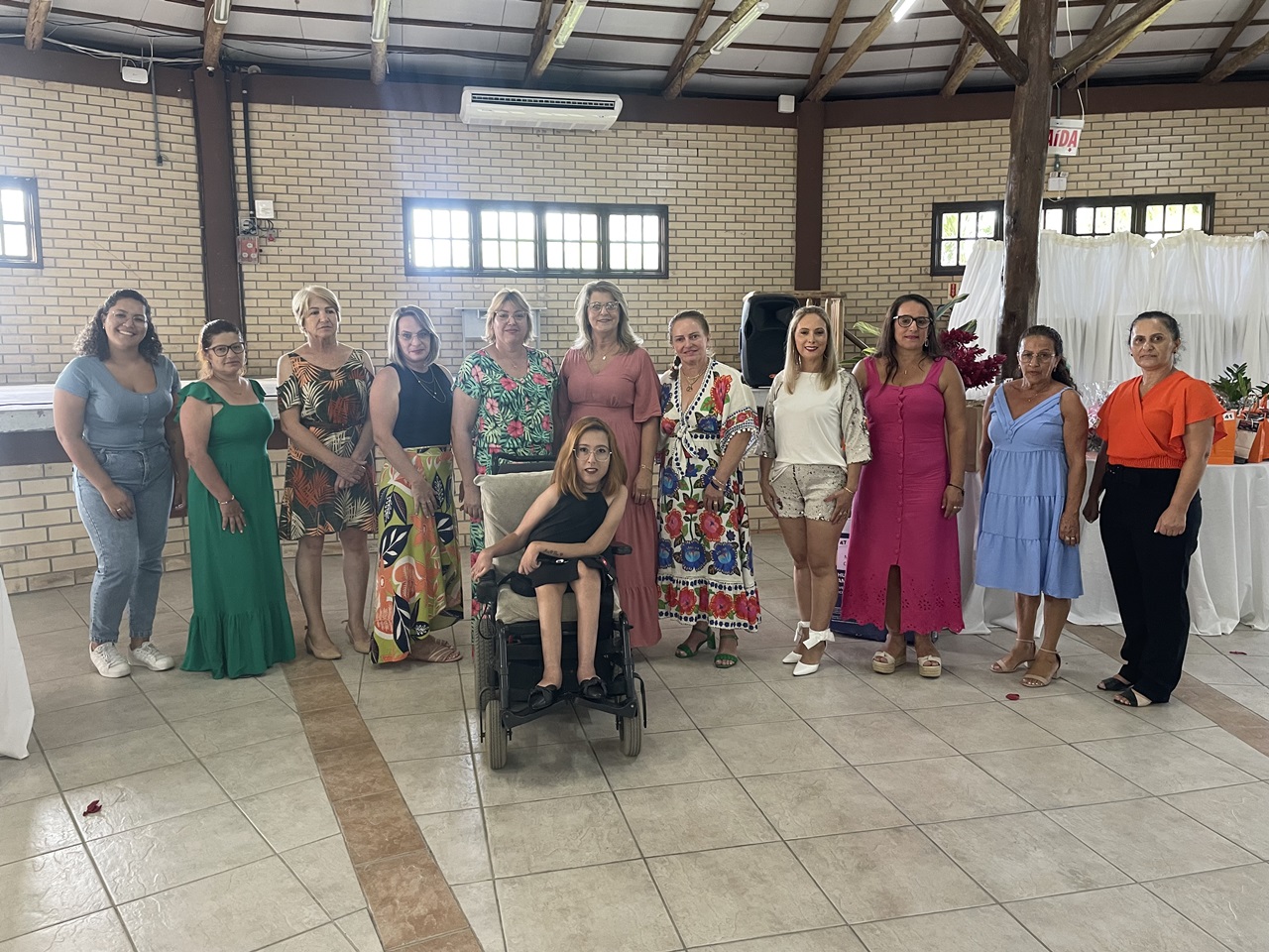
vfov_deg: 53.1
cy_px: 476
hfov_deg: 67.3
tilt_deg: -6.3
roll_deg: +0.5
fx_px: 953
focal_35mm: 26
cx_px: 634
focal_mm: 4.2
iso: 250
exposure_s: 1/60
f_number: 1.6
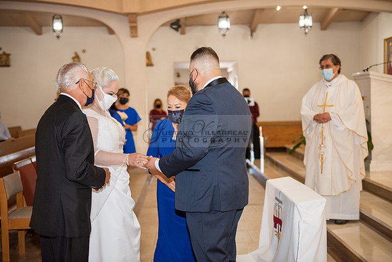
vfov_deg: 26.0
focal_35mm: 52
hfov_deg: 38.2
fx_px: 566
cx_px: 196
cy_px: 131
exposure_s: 1/160
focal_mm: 52
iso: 1000
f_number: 2.8
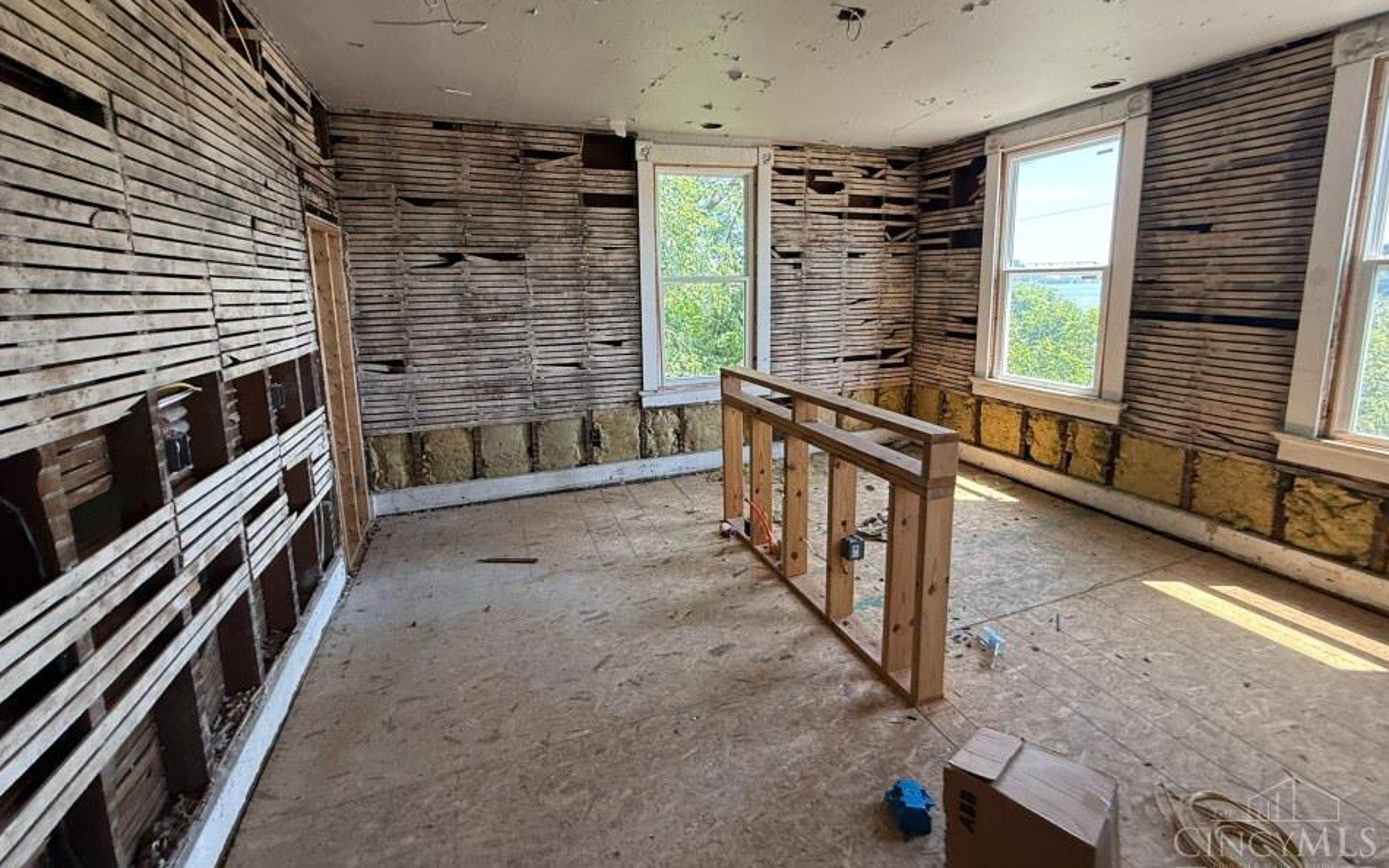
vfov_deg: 74.3
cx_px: 696
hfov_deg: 101.5
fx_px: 568
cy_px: 367
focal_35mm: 15
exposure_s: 1/99
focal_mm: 2.22
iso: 100
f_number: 2.2
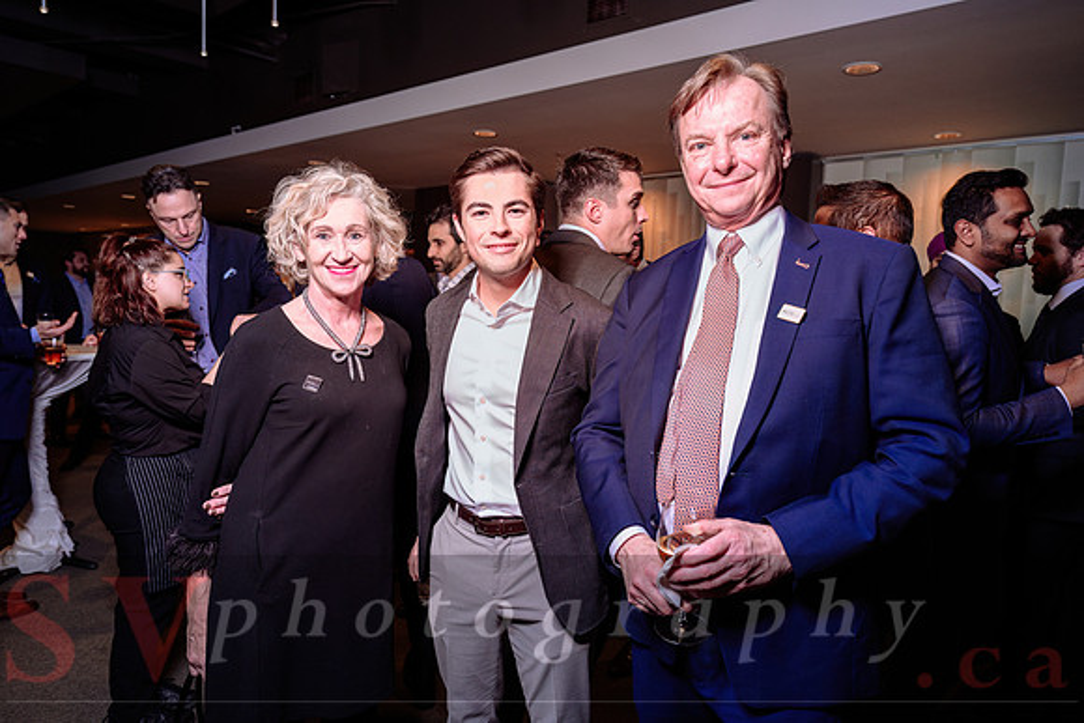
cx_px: 542
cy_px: 362
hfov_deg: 70.4
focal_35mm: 26
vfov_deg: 50.4
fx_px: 768
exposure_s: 1/60
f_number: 4
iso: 800
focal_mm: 25.5
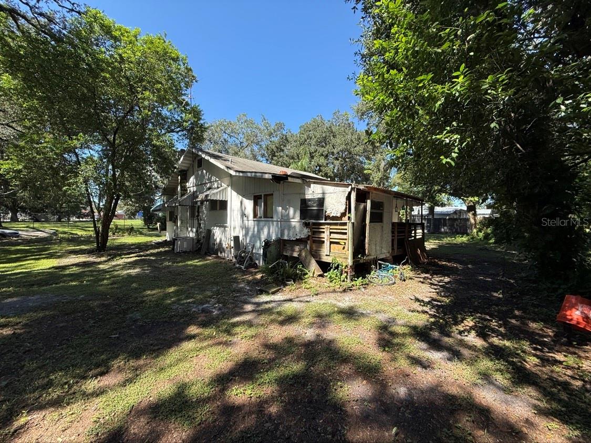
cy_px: 222
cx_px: 296
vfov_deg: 85.7
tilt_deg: +1.5
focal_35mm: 14
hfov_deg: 102.1
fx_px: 239
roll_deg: -0.6
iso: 64
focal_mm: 2.22
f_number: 2.2
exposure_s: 1/726
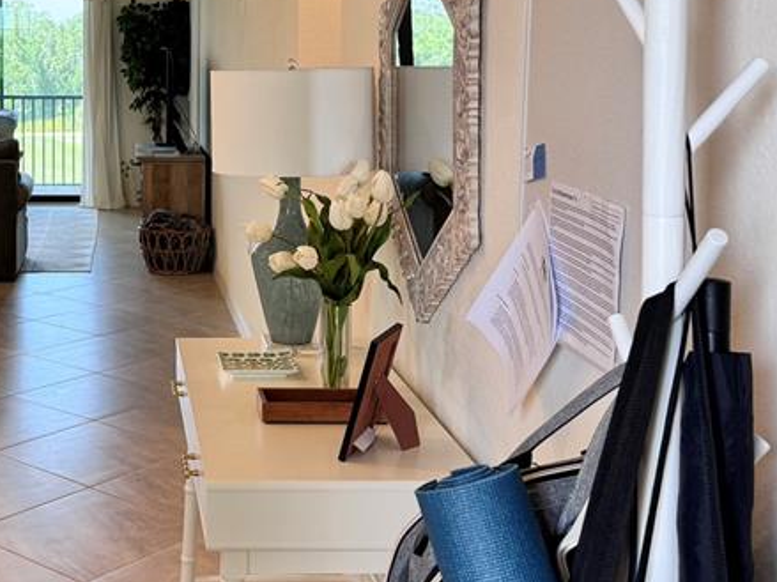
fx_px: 1257
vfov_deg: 25.6
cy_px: 115
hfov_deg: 33.2
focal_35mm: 56
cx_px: 131
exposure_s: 1/120
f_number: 1.78
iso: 80
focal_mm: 6.76
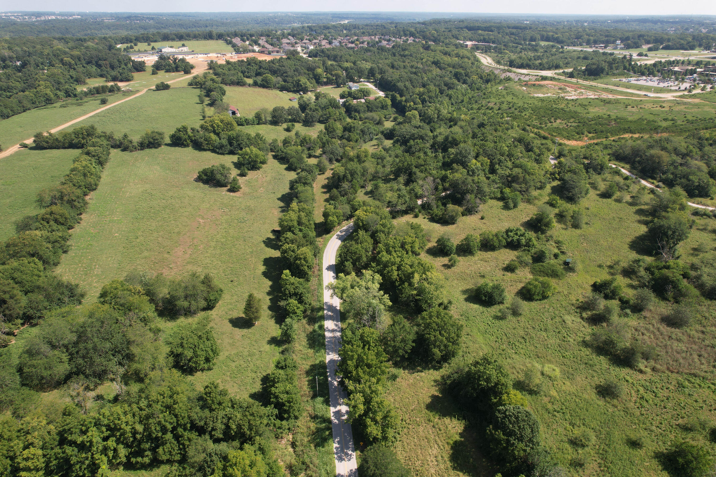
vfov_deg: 57.2
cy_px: 238
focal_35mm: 22
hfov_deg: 78.6
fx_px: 438
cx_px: 358
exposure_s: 1/320
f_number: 2.8
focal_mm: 8.38
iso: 100
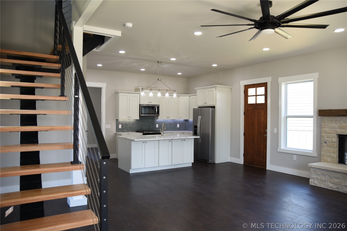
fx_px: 246
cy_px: 116
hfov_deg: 70.4
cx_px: 174
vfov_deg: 50.4
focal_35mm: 26
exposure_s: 1/40
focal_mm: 17
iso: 100
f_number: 3.2
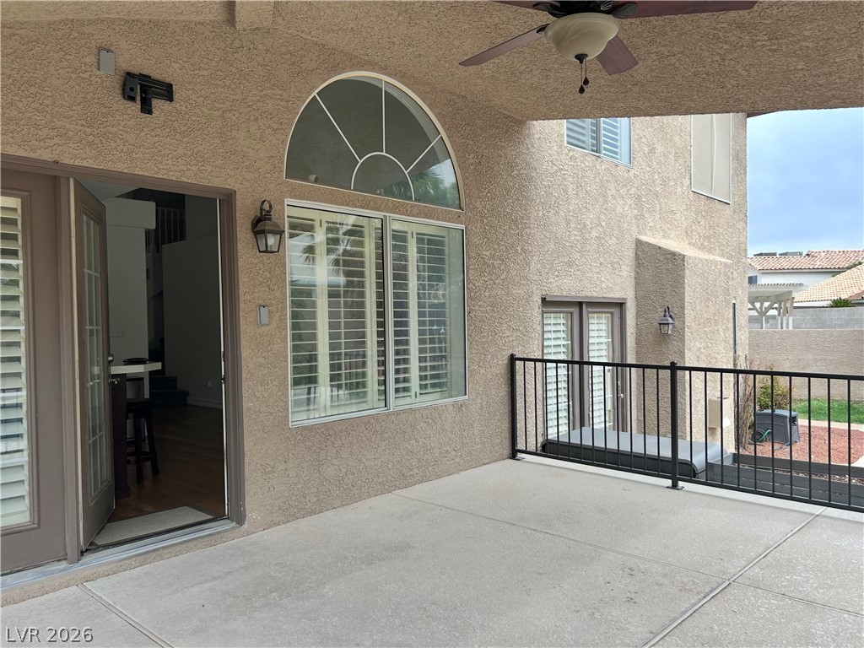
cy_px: 324
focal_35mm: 26
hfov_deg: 67.3
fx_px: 649
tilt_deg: -0.5
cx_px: 432
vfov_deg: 53.1
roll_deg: +1.5
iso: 50
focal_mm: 5.7
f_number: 1.5
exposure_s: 1/840
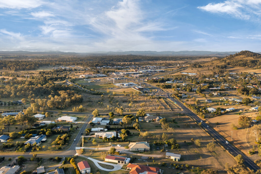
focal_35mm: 28
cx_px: 130
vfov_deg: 46.4
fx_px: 203
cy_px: 87
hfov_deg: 65.5
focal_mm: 10.26
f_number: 3.2
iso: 100
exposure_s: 1/400
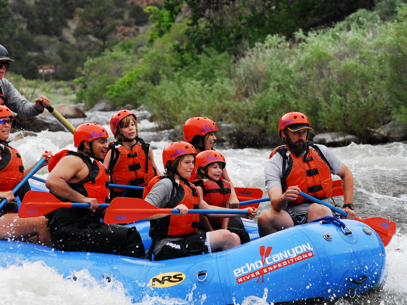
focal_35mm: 171
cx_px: 183
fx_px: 2005
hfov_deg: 11.6
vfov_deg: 8.7
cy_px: 152
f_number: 6.3
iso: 1000
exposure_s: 1/1600
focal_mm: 105
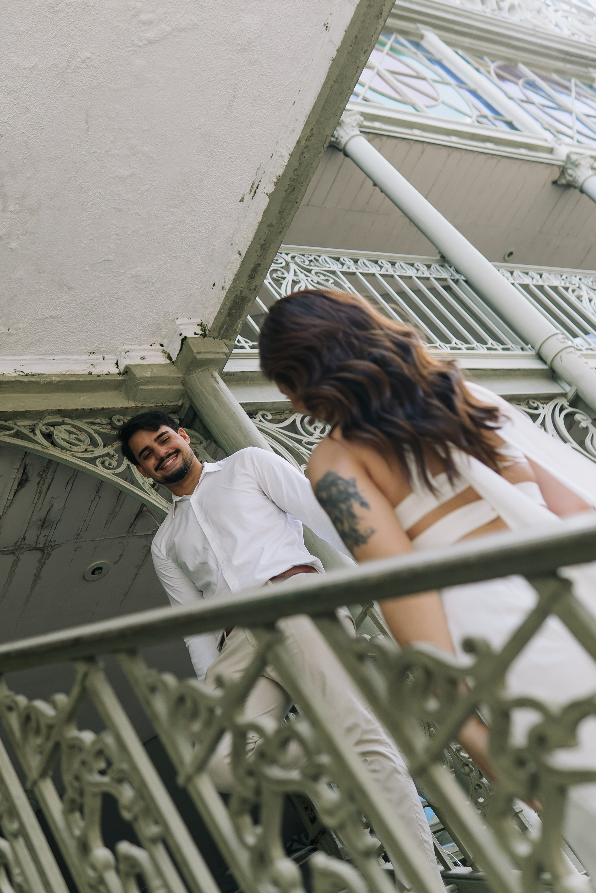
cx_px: 298
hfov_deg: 29.9
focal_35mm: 45
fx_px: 1117
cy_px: 446
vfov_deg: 43.6
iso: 100
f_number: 2.5
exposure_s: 1/200
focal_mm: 30
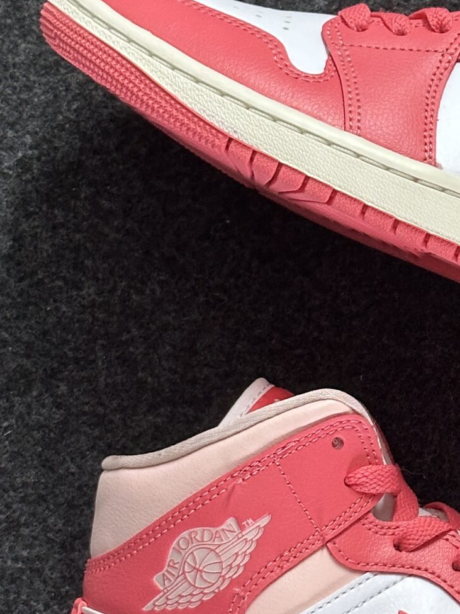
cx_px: 480
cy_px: 422
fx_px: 2233
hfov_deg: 11.6
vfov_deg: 15.6
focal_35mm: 126
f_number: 1.78
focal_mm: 6.86
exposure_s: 1/50
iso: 250
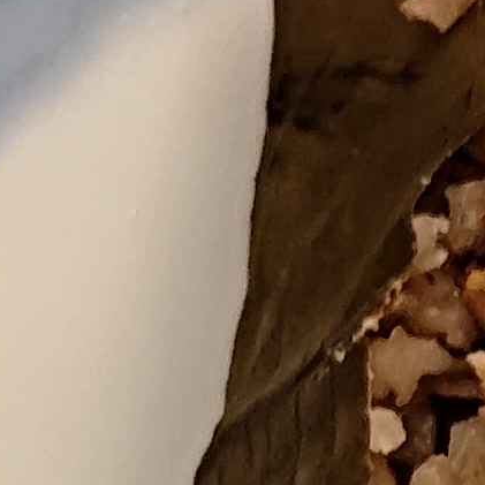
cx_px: 1696
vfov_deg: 4.4
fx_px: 6245
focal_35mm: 394
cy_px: 809
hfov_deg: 4.2
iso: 320
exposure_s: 1/50
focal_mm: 6.14
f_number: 1.65
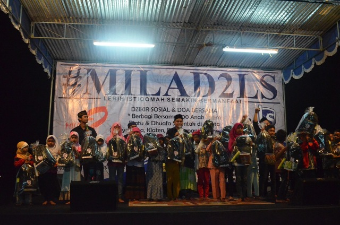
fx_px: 339
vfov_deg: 36.7
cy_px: 112
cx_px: 170
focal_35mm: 36
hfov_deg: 53.2
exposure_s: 1/125
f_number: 5.6
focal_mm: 24
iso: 6400
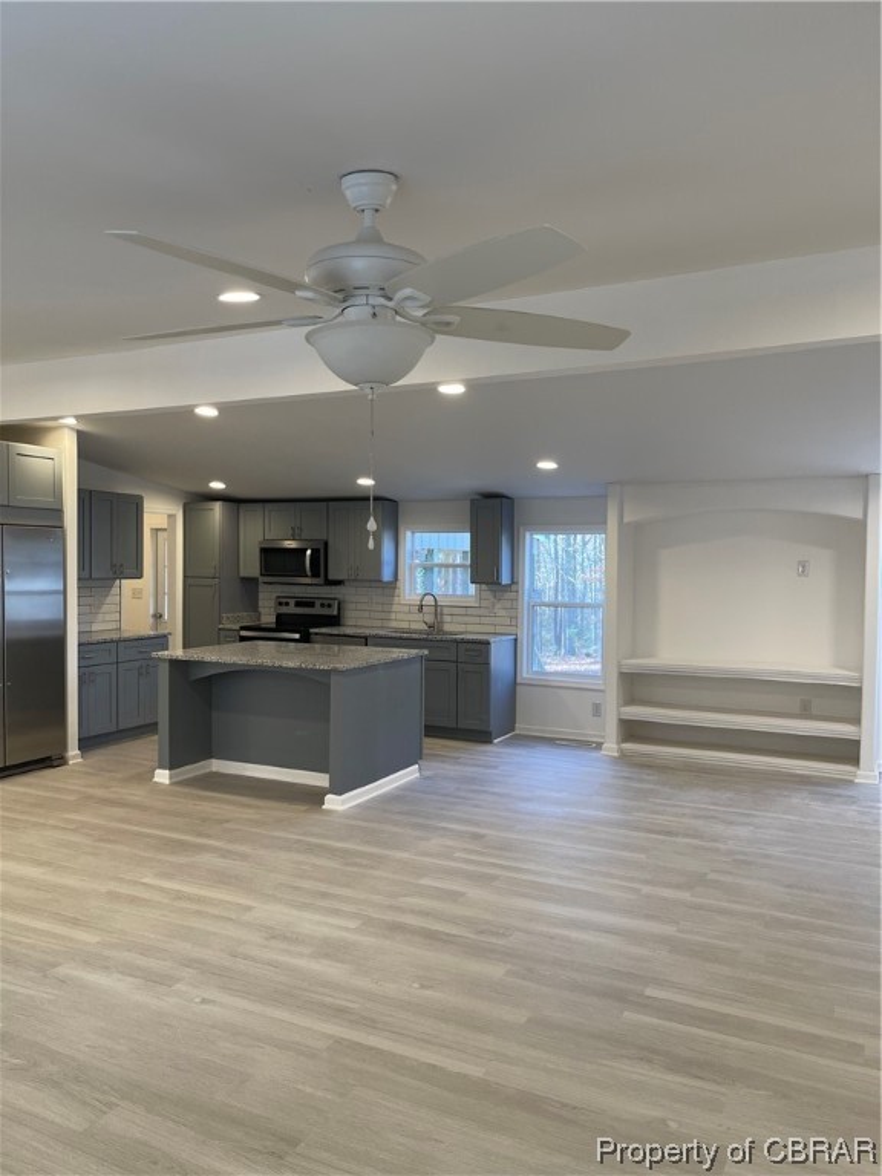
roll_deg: -0.2
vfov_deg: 67.3
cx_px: 441
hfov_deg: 53.1
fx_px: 883
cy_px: 588
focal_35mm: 26
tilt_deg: -1.4
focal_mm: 5.1
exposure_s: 1/120
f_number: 1.6
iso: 80
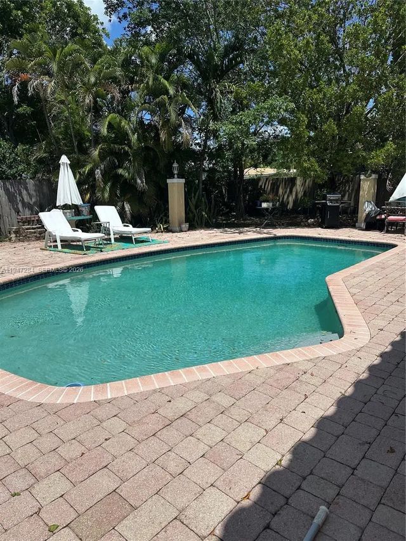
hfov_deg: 56.8
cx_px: 203
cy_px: 270
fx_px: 375
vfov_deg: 71.6
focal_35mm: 24
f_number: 1.78
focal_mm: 6.86
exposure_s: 1/8197
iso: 80
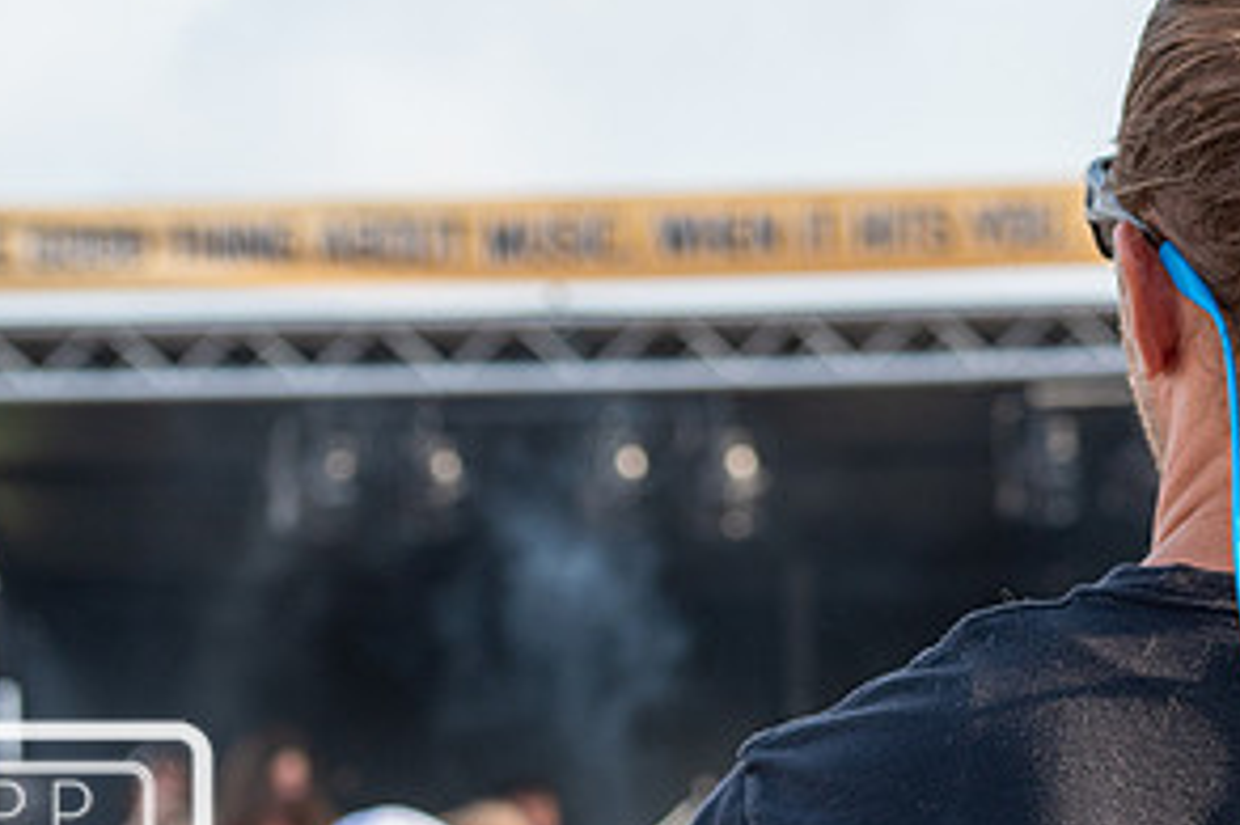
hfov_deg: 9.9
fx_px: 7160
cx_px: 897
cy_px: 751
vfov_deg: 6.6
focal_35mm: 208
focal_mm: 70
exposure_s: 1/500
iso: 320
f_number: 5.6
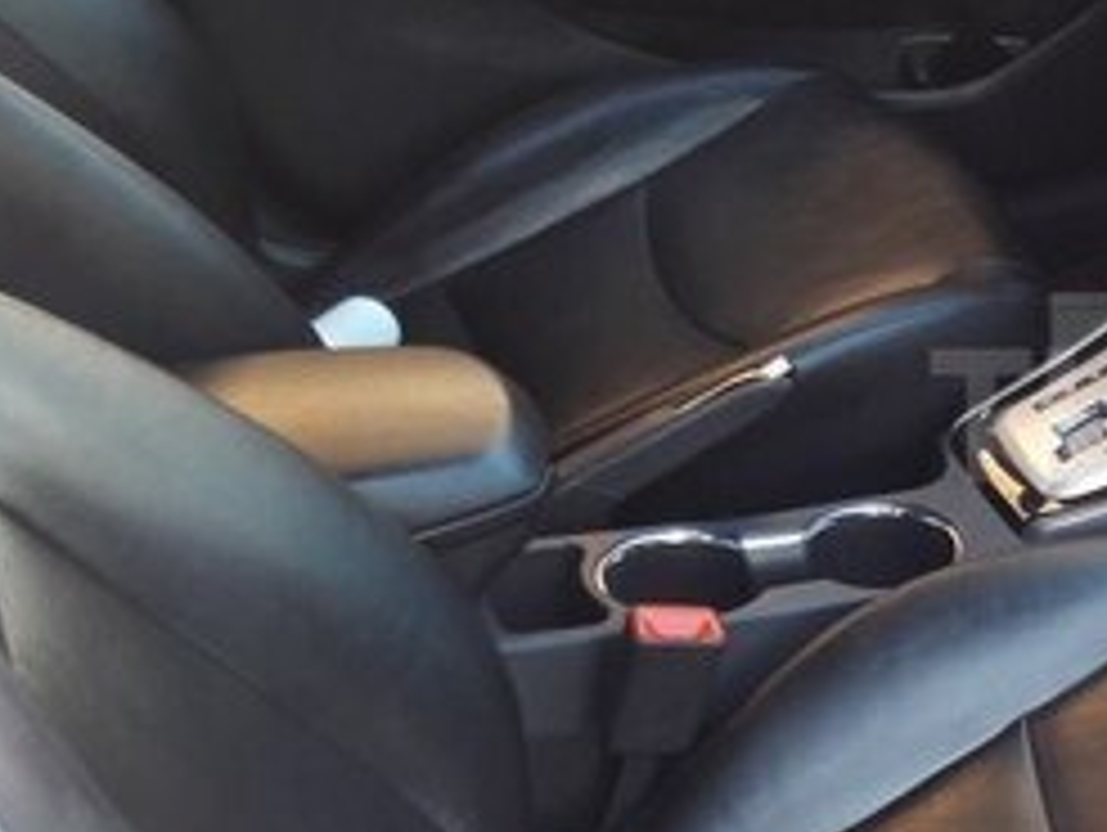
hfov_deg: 23.3
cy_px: 416
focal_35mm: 75
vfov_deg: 19.7
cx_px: 1390
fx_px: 2401
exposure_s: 1/33
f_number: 1.9
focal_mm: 3.7
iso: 64
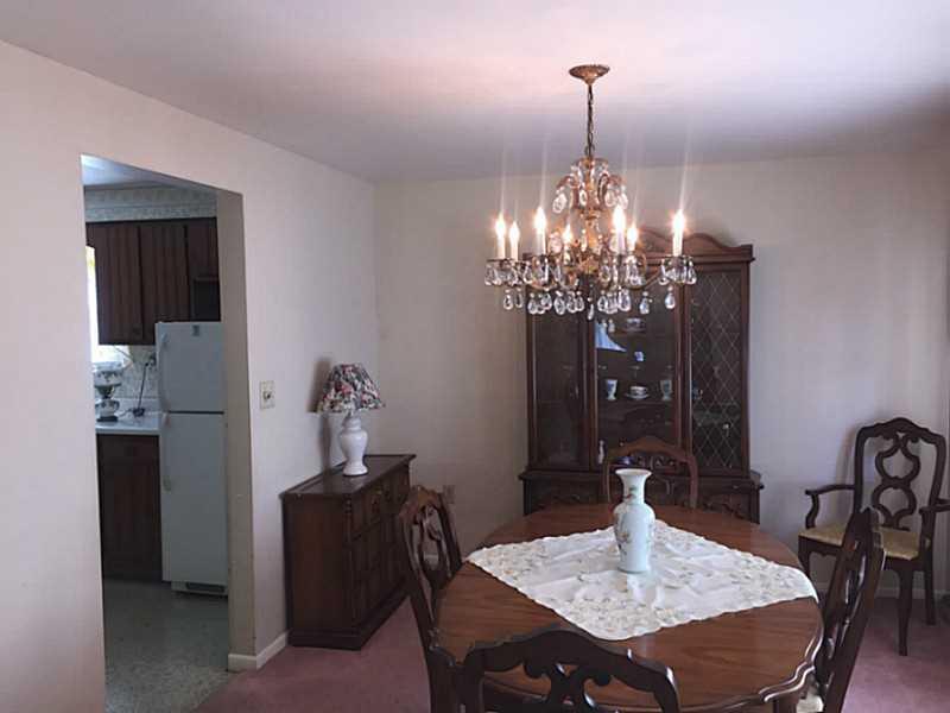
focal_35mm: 29
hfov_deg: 61.7
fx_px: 796
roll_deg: -0.2
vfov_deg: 48.2
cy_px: 356
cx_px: 475
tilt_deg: -3.2
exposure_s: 1/30
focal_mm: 4.15
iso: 40
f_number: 2.2
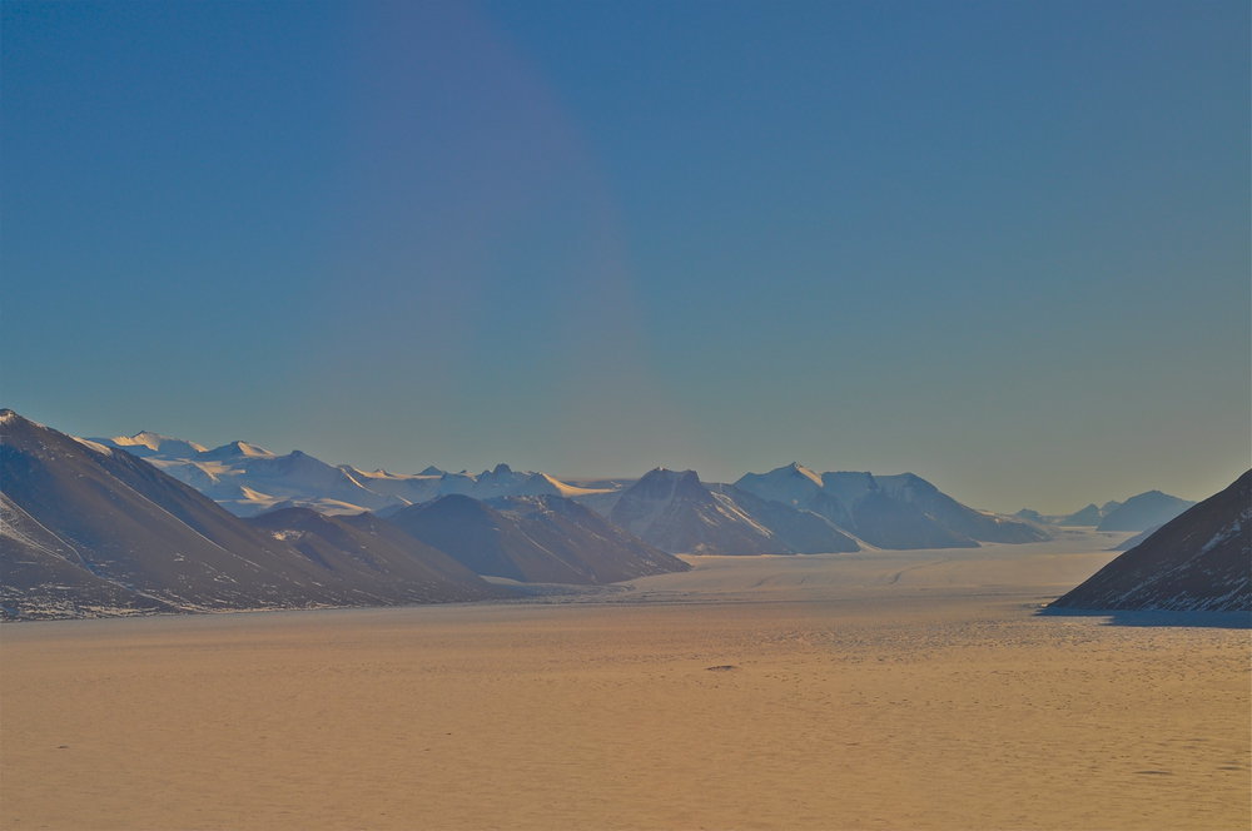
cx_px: 626
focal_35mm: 72
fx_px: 2501
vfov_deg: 18.9
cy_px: 416
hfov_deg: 28.1
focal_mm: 48
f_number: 11
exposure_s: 1/400
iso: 200
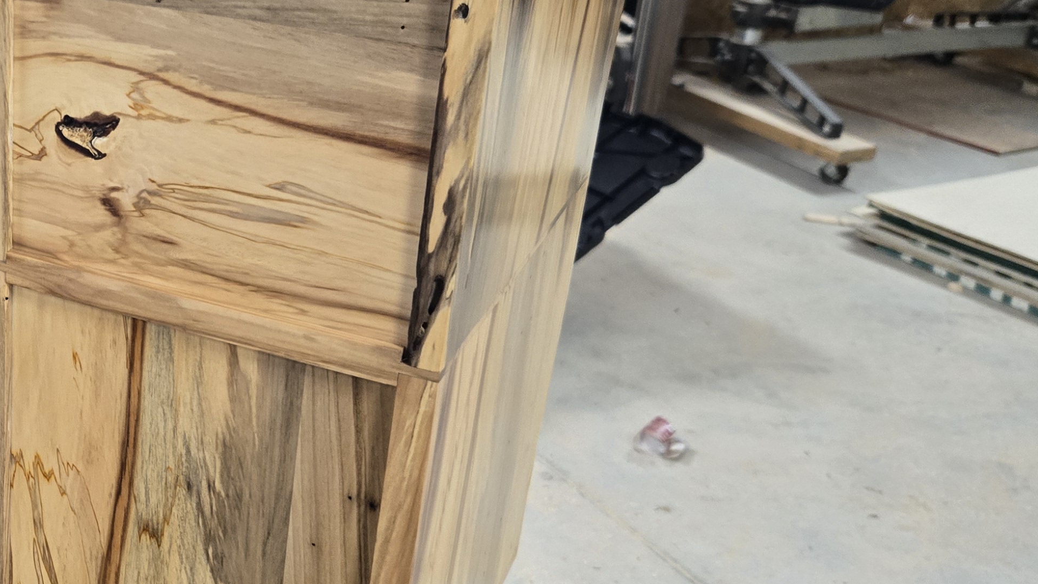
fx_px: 1431
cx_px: 14
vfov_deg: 23.0
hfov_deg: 36.1
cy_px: 290
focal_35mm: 52
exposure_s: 1/120
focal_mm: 5.4
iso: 400
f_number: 1.8
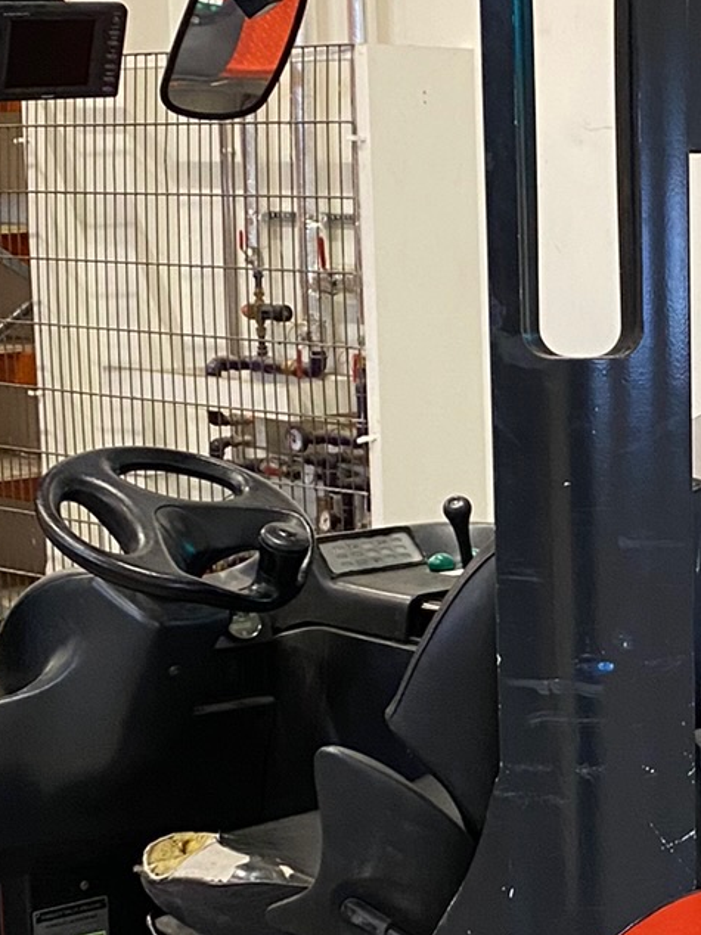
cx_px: 736
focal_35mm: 84
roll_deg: +0.6
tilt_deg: -8.9
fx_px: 2270
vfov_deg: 23.2
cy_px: 572
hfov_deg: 17.1
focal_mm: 4.25
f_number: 1.8
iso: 320
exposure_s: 1/50
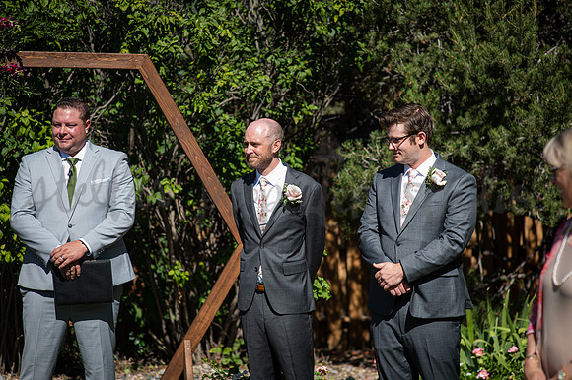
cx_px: 286
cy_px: 190
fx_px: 1350
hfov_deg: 23.9
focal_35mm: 85
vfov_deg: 16.1
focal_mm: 85
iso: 200
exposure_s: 1/1600
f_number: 3.2
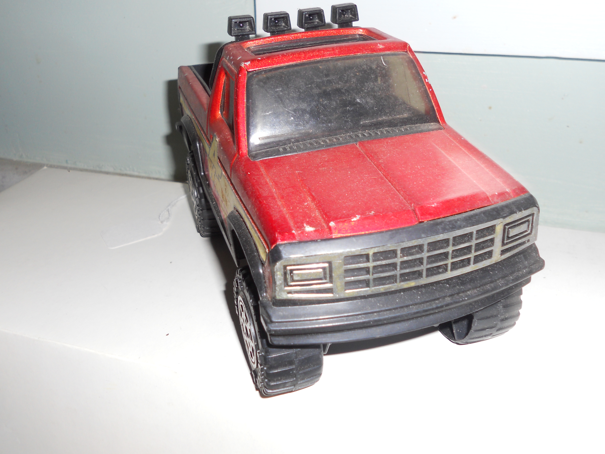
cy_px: 203
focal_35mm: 37
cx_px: 303
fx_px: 647
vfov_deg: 38.6
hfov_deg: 50.1
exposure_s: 1/25
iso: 80
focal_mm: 5.8
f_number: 3.5
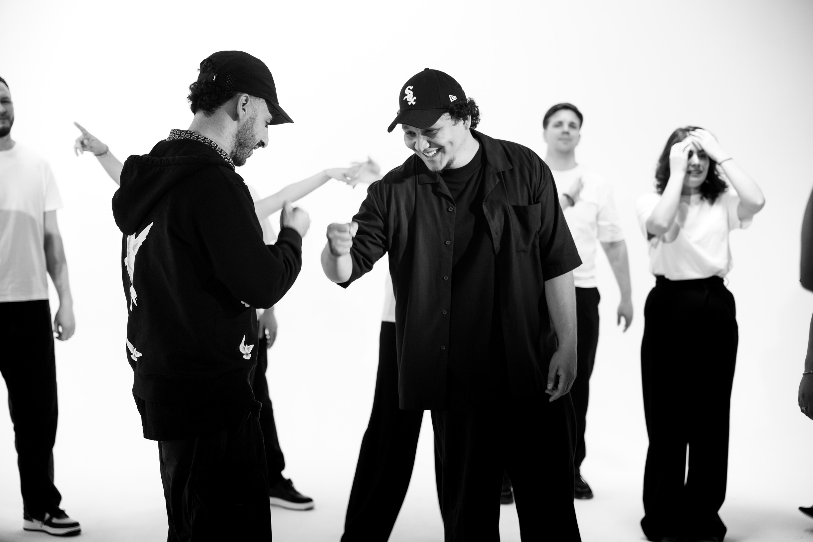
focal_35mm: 70
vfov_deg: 19.5
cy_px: 271
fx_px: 1581
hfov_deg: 28.8
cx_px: 406
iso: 250
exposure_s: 1/160
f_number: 2.8
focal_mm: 70
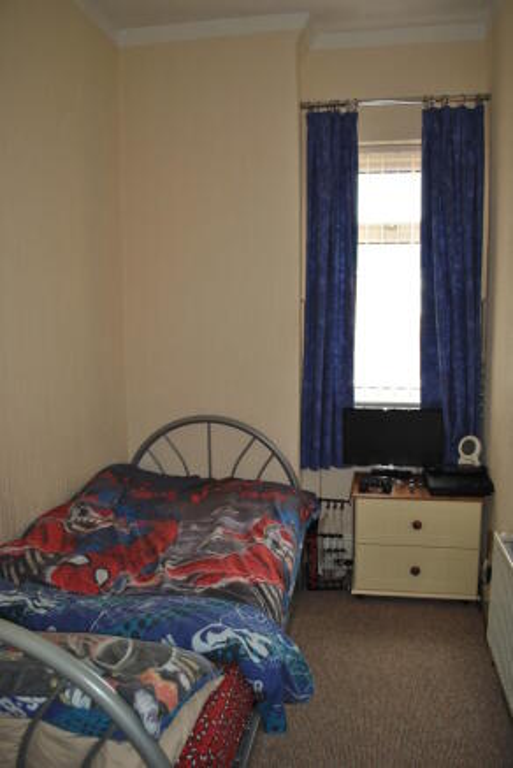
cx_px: 256
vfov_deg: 67.3
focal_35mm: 27
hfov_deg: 48.0
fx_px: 576
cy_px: 384
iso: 200
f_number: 3.5
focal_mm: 18
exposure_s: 1/80
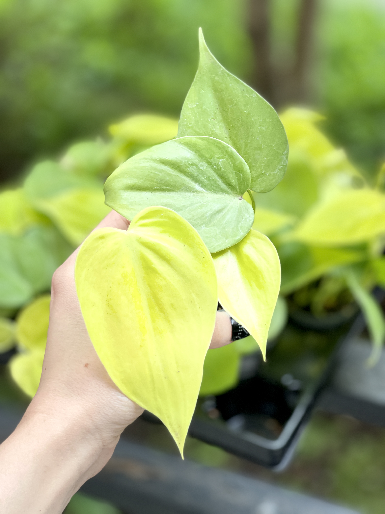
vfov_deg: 30.3
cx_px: 192
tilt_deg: -39.4
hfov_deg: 22.9
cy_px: 257
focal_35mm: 64
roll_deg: +3.1
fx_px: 949
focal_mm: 7.5
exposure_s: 1/121
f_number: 2.2
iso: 80
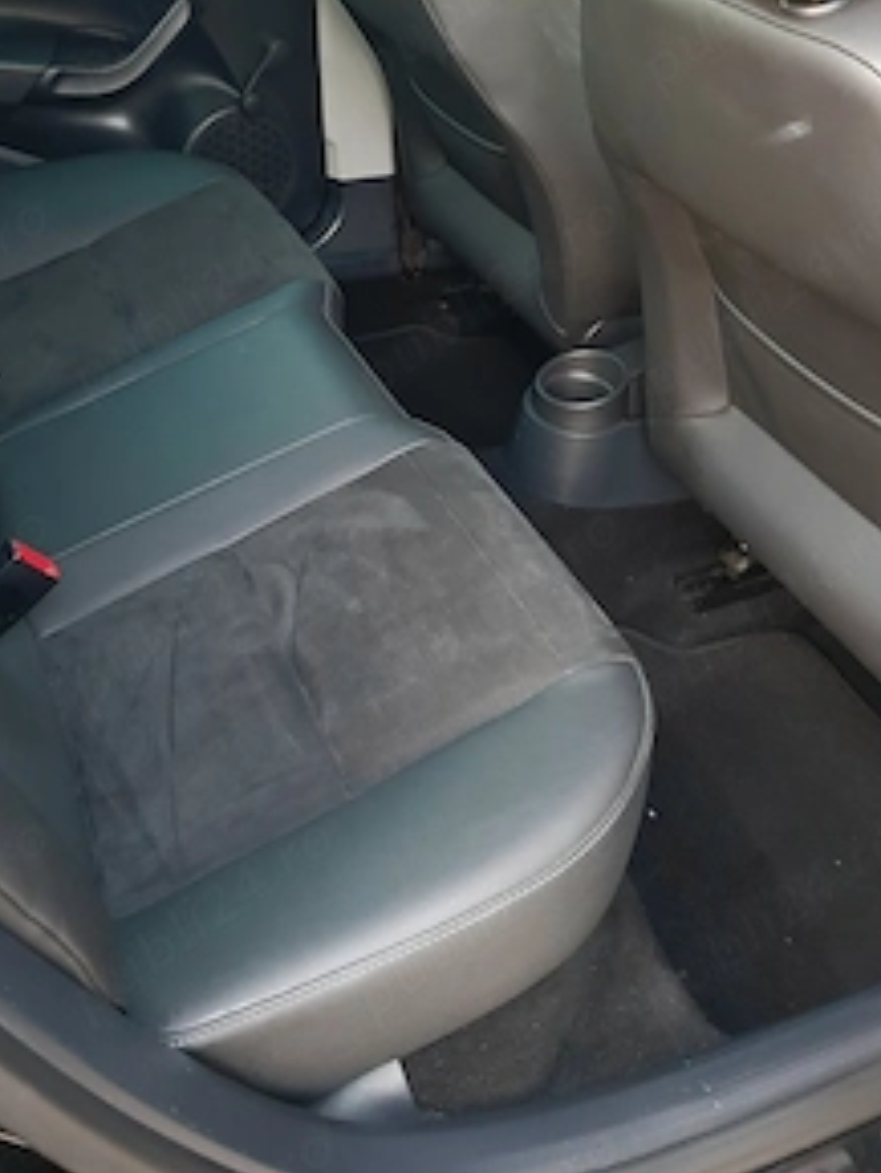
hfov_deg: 39.5
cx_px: 345
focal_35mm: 36
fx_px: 1221
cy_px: 365
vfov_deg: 50.2
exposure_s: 1/25
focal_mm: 3.93
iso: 320
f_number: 1.7
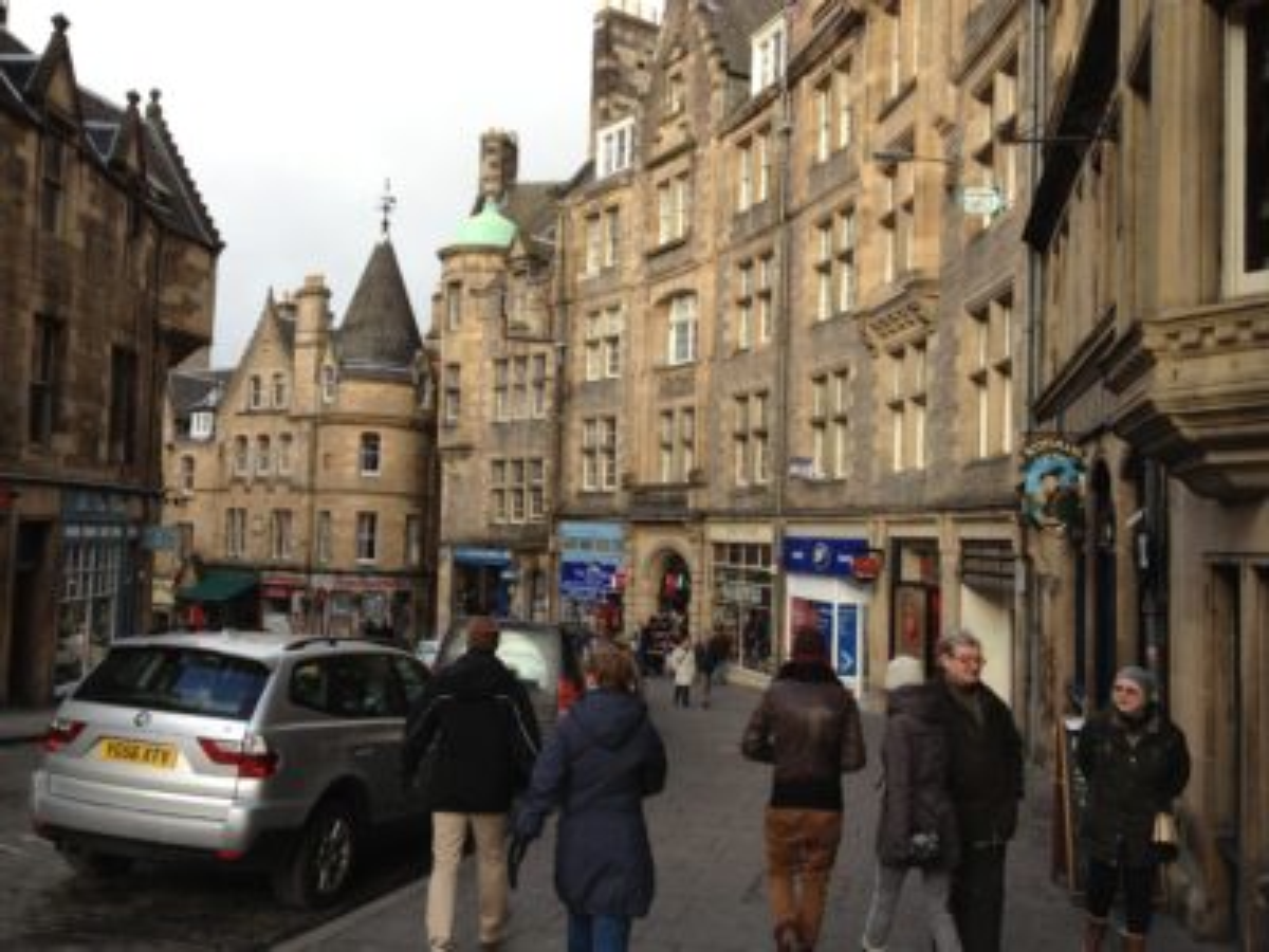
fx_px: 1283
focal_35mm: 35
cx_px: 634
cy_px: 476
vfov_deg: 40.7
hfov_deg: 52.6
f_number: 2.4
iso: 50
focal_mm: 4.28
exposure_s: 1/415
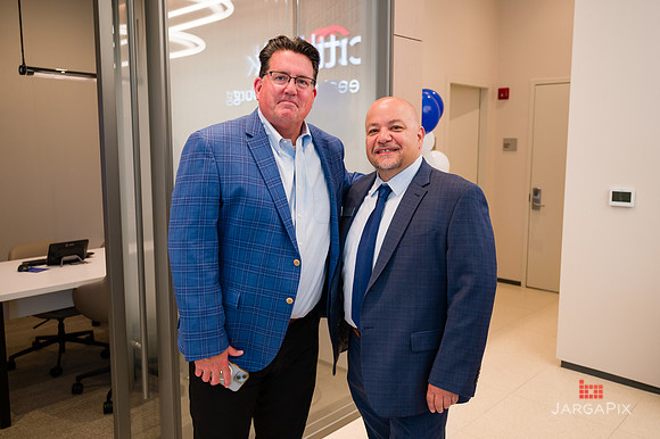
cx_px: 330
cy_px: 208
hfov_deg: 61.1
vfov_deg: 42.8
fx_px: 559
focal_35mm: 31
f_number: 3.2
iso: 500
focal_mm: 28.5
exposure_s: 1/200
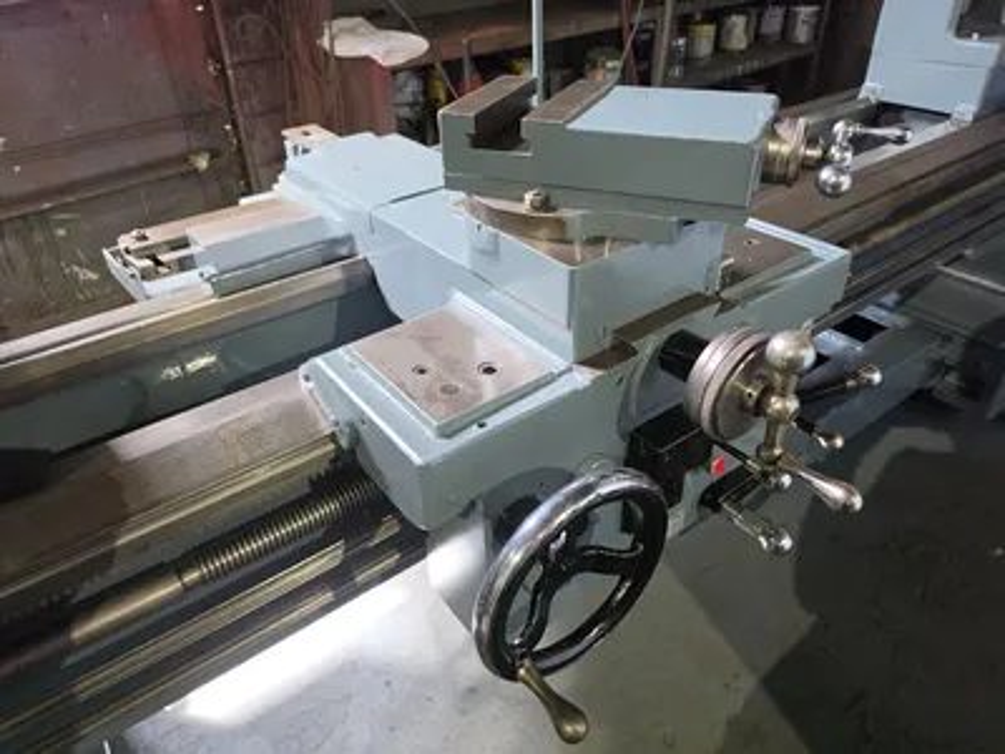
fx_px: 668
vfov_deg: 58.9
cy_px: 377
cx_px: 502
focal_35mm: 23
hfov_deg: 73.9
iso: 400
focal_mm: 6.5
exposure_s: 1/120
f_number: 1.4
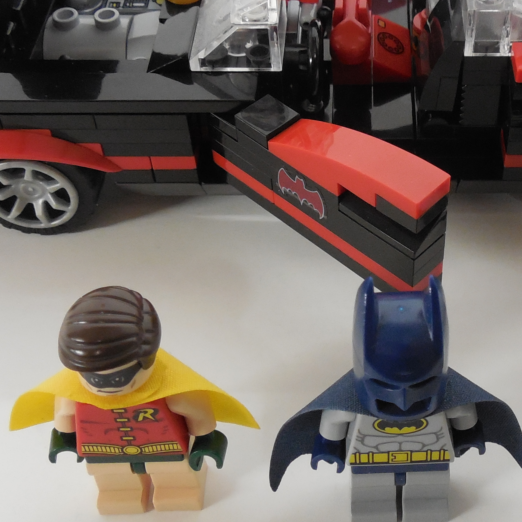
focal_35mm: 53
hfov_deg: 31.6
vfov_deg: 32.1
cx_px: 397
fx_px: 904
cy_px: 203
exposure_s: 1/8
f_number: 3.3
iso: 400
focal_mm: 4.5
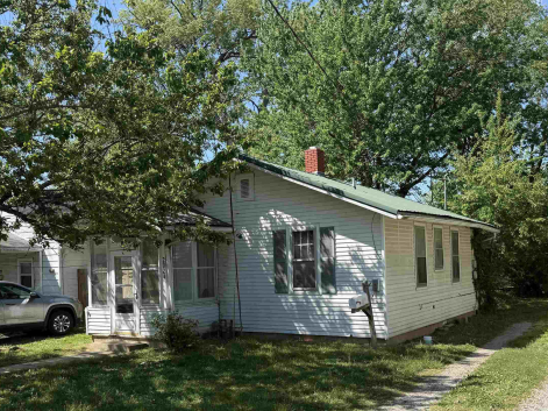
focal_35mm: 34
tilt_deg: -0.9
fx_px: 538
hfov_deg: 53.9
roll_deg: +2.2
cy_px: 267
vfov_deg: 41.4
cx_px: 304
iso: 80
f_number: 1.78
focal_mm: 6.76
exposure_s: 1/2232
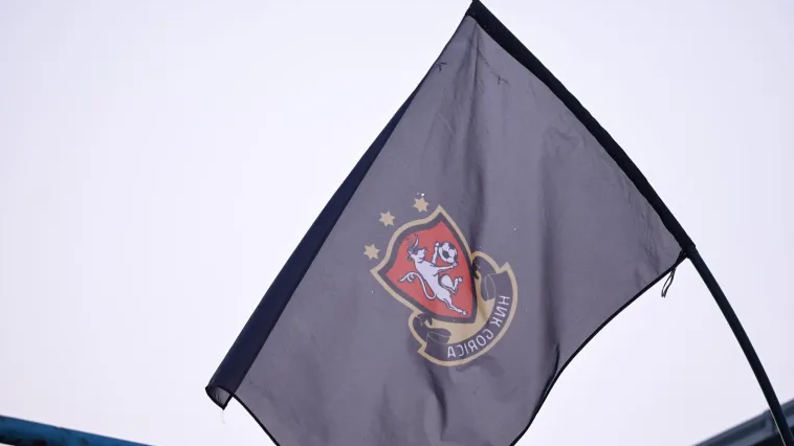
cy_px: 260
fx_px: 8841
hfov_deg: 5.1
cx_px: 397
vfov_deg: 2.9
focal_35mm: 420
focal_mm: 400
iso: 500
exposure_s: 1/1600
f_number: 2.8
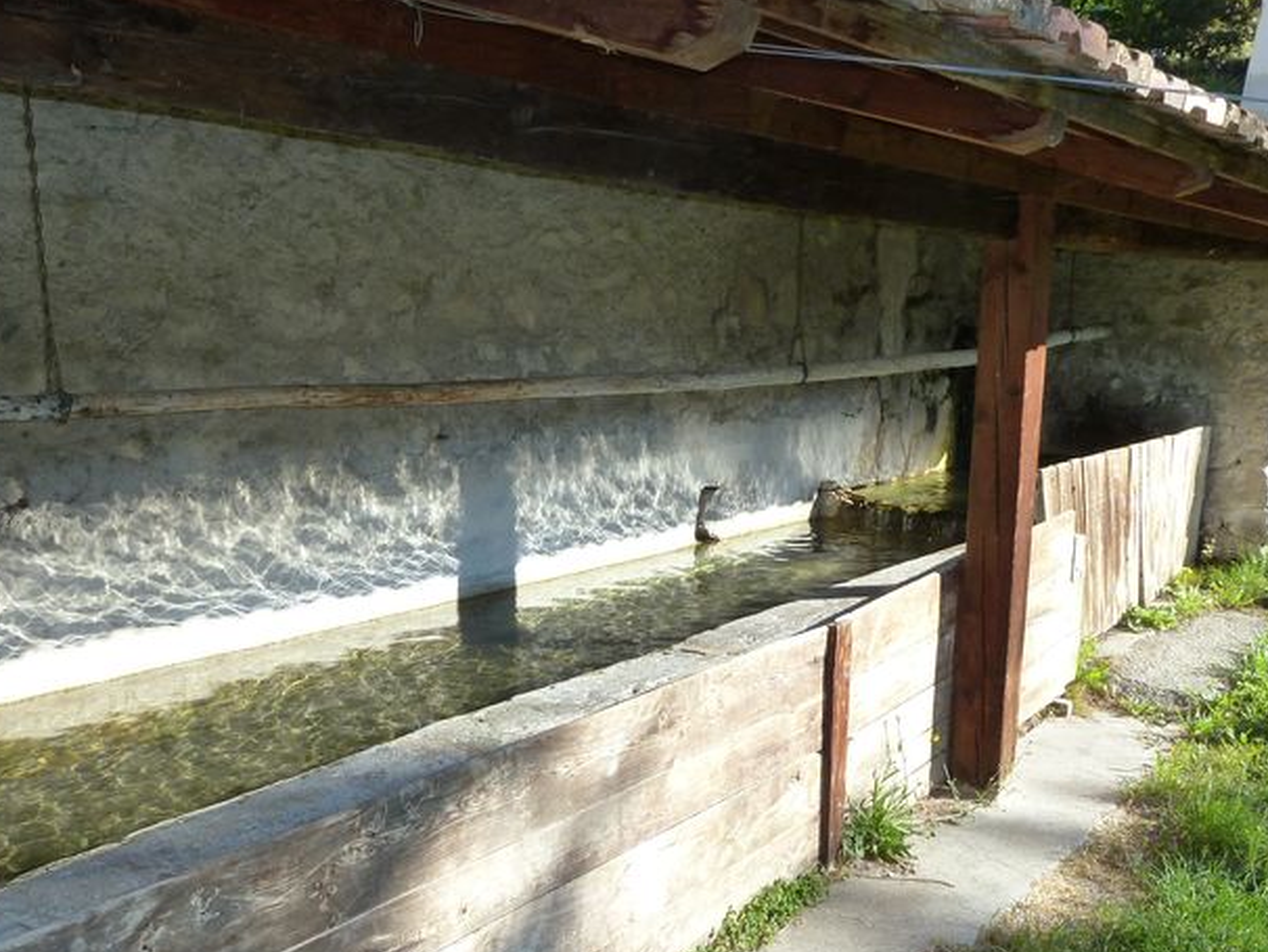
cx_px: 573
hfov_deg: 55.2
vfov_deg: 42.9
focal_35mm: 33
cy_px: 536
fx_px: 1209
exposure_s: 1/250
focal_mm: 4.1
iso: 125
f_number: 4
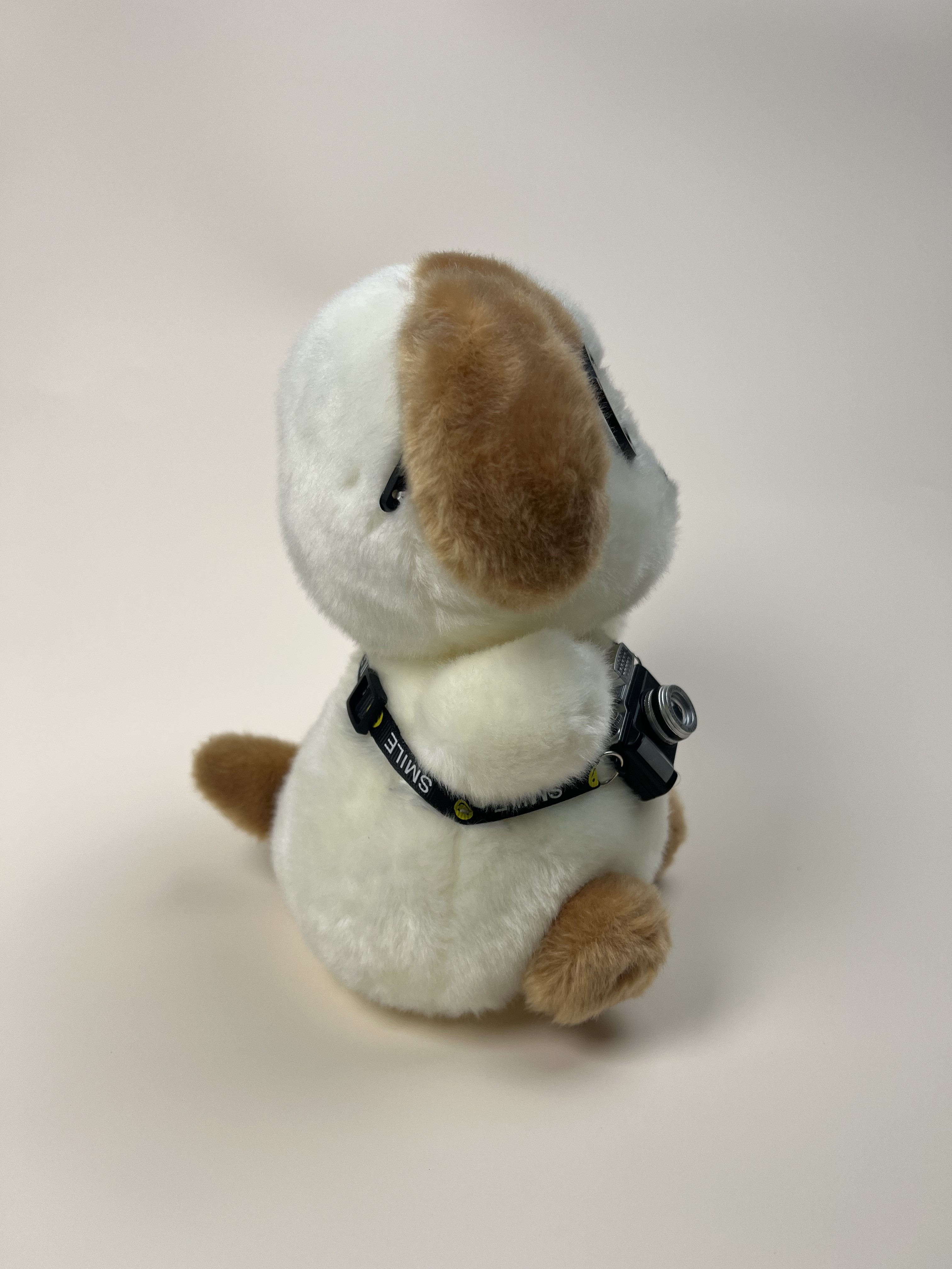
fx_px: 953
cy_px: 634
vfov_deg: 67.3
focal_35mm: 26
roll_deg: -0.1
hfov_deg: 53.1
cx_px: 476
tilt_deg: -21.0
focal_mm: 5.7
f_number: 1.5
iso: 50
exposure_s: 1/1019
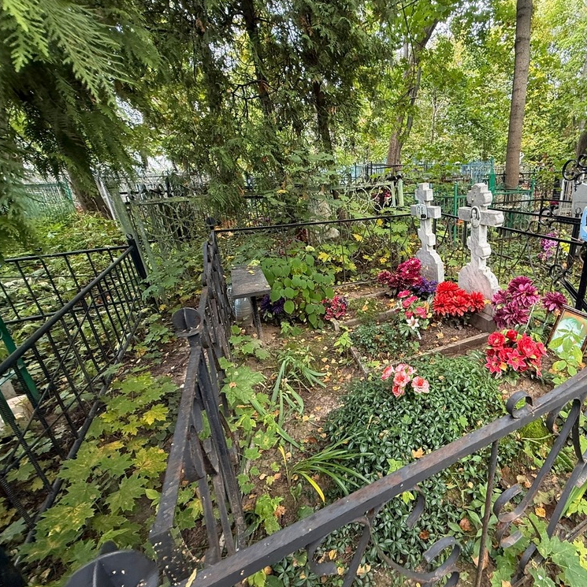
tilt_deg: -17.2
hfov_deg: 81.0
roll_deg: +1.1
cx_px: 395
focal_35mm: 17
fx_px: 326
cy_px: 291
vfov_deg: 84.0
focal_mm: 2.22
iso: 200
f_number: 2.2
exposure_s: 1/99
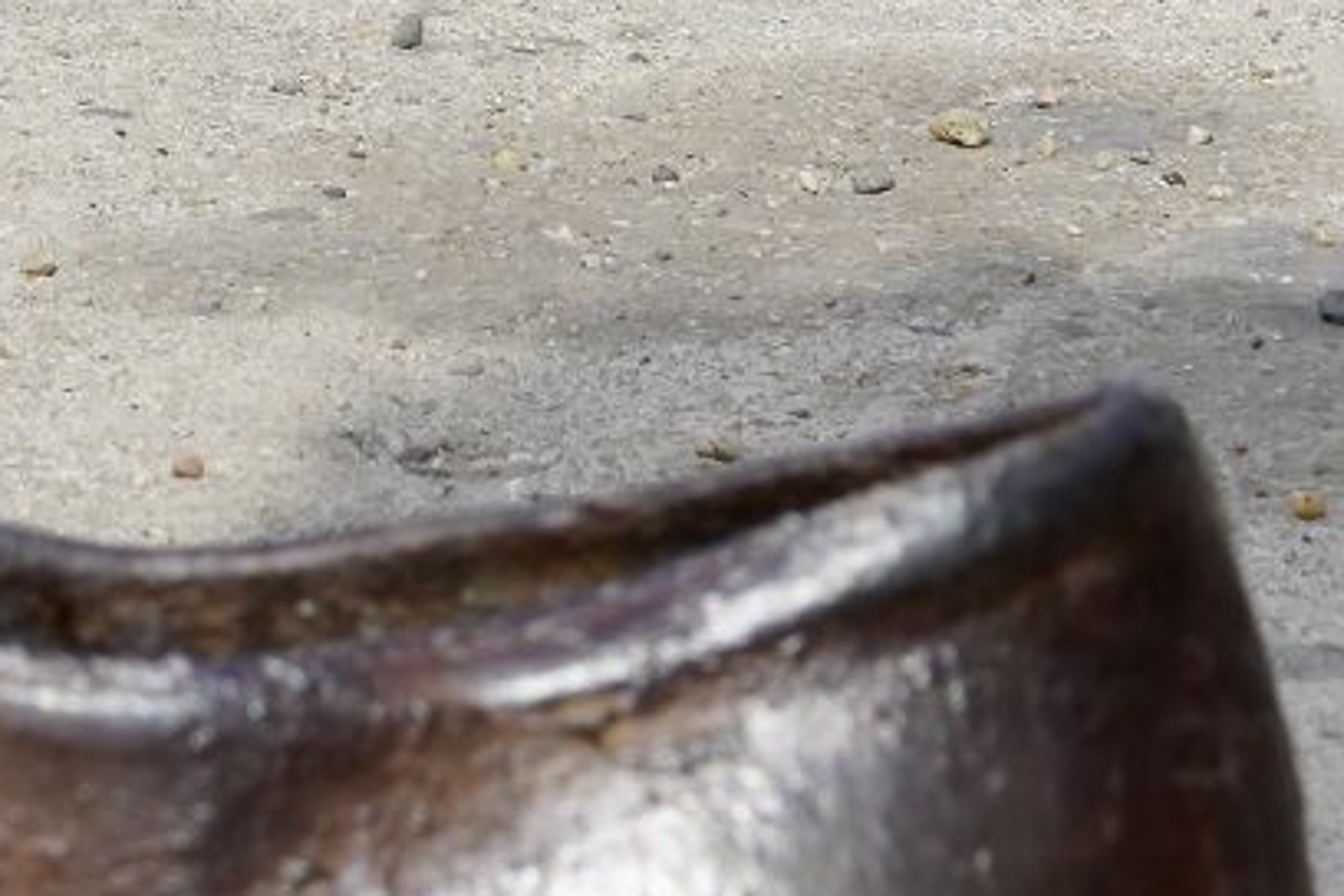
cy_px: -278
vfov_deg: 5.6
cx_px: 616
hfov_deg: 8.4
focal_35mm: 245
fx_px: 9146
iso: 100
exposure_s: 1/160
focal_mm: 26
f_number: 10
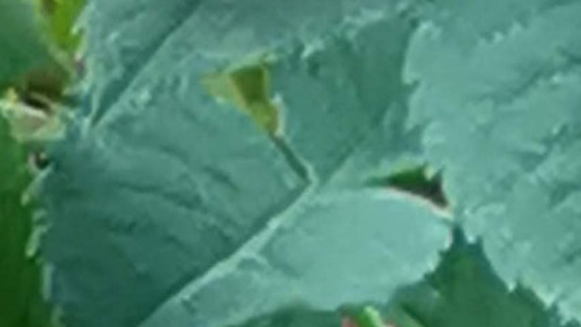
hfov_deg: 4.1
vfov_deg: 2.3
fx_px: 7995
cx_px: -468
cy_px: 1587
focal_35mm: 519
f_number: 2.2
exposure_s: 1/50
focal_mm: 2.26
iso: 80
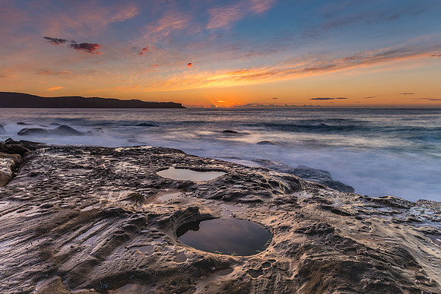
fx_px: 301
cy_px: 147
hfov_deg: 72.5
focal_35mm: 25
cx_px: 220
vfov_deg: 52.1
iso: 50
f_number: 11
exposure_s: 4
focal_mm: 16
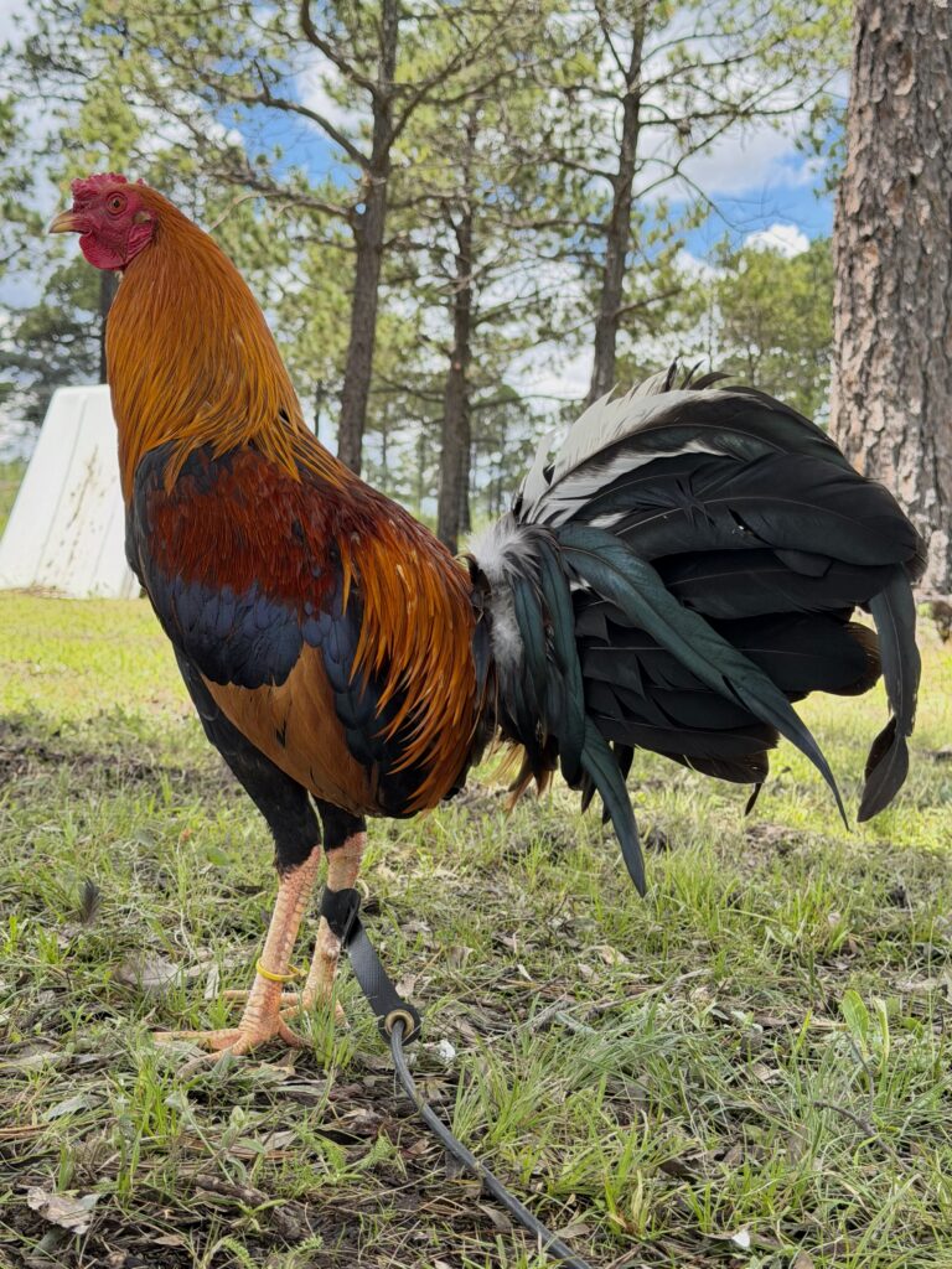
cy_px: 634
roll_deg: -3.7
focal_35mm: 48
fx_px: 1760
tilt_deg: +0.7
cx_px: 476
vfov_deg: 39.7
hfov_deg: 30.3
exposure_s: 1/951
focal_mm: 6.76
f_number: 1.78
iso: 64
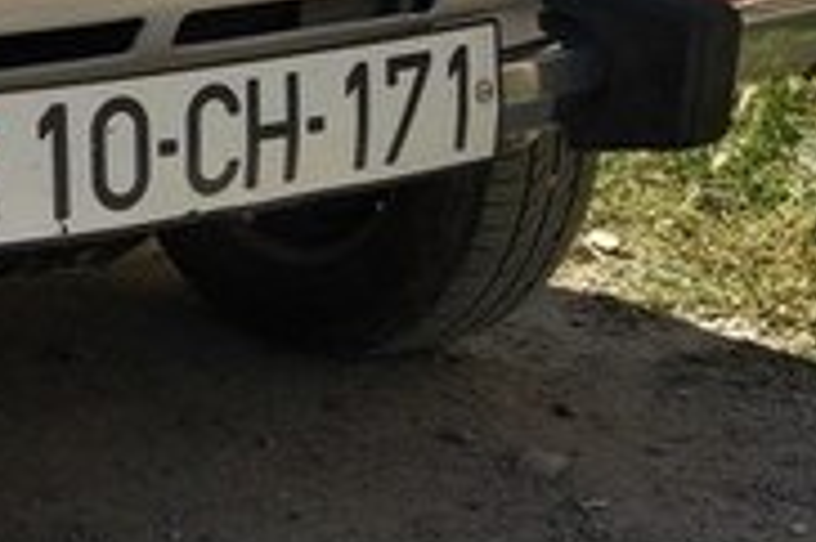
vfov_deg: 13.8
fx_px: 2219
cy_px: 65
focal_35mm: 98
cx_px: -489
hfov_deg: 18.0
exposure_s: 1/735
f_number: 2.2
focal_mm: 3.81
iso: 100
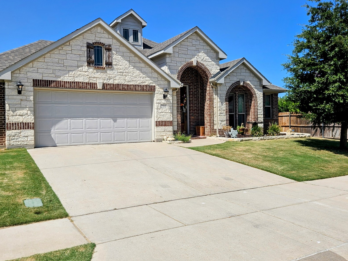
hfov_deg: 59.7
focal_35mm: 30
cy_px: 126
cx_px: 147
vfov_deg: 46.8
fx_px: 302
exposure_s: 1/3667
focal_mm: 5.4
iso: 25
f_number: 1.8
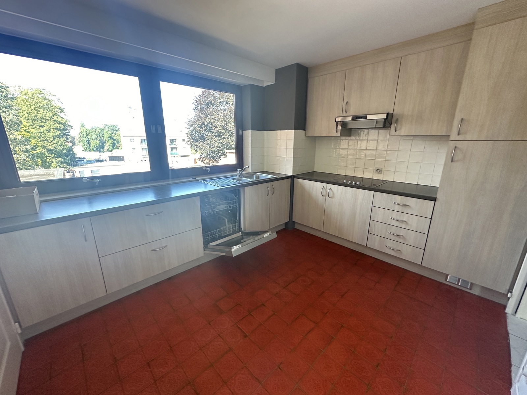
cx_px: 264
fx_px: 213
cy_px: 198
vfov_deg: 85.7
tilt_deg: -15.0
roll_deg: -0.4
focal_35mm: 14
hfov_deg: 102.1
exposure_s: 1/99
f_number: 2.2
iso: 250
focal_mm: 2.22
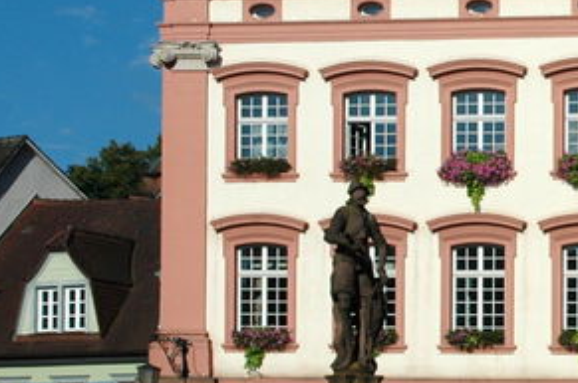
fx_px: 2142
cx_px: 785
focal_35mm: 134
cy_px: 196
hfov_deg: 14.6
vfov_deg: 10.2
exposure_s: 1/320
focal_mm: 27
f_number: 10
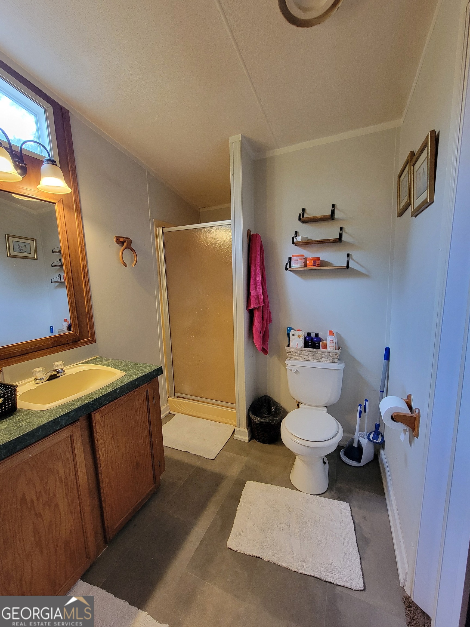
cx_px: 235
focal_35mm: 13
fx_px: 235
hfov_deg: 89.9
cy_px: 314
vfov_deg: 106.2
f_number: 2.2
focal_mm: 2.2
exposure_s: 1/60
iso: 400
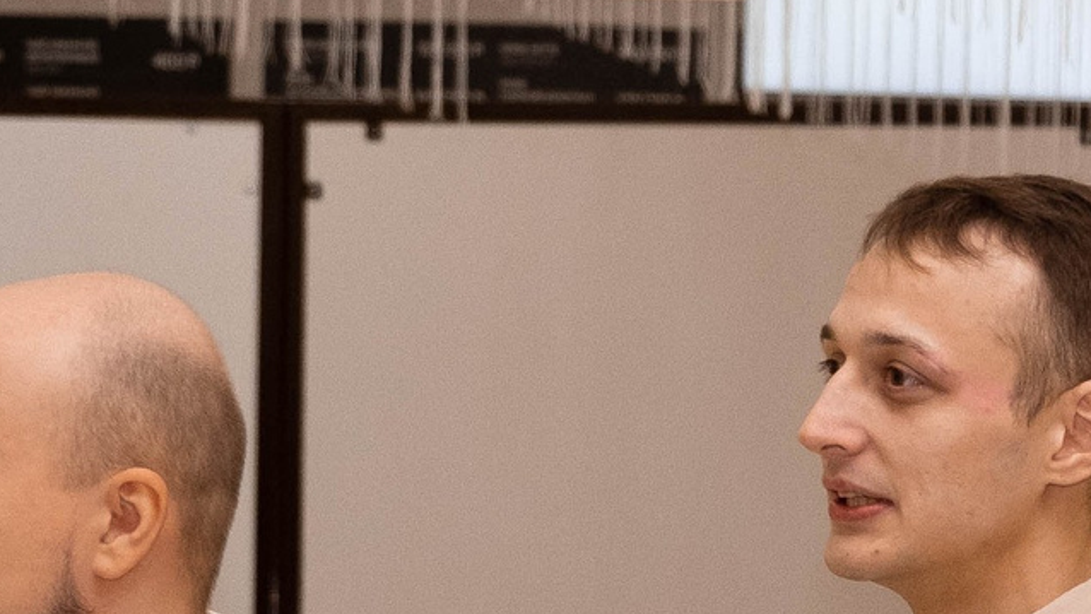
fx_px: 5960
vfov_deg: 5.8
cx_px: 781
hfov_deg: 10.4
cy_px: 943
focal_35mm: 206
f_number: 3.6
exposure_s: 1/180
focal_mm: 32.9
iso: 1000
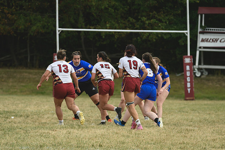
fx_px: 2436
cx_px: 112
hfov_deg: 5.3
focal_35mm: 390
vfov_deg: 3.5
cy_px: 75
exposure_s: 1/1000
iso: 220
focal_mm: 260
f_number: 5.6
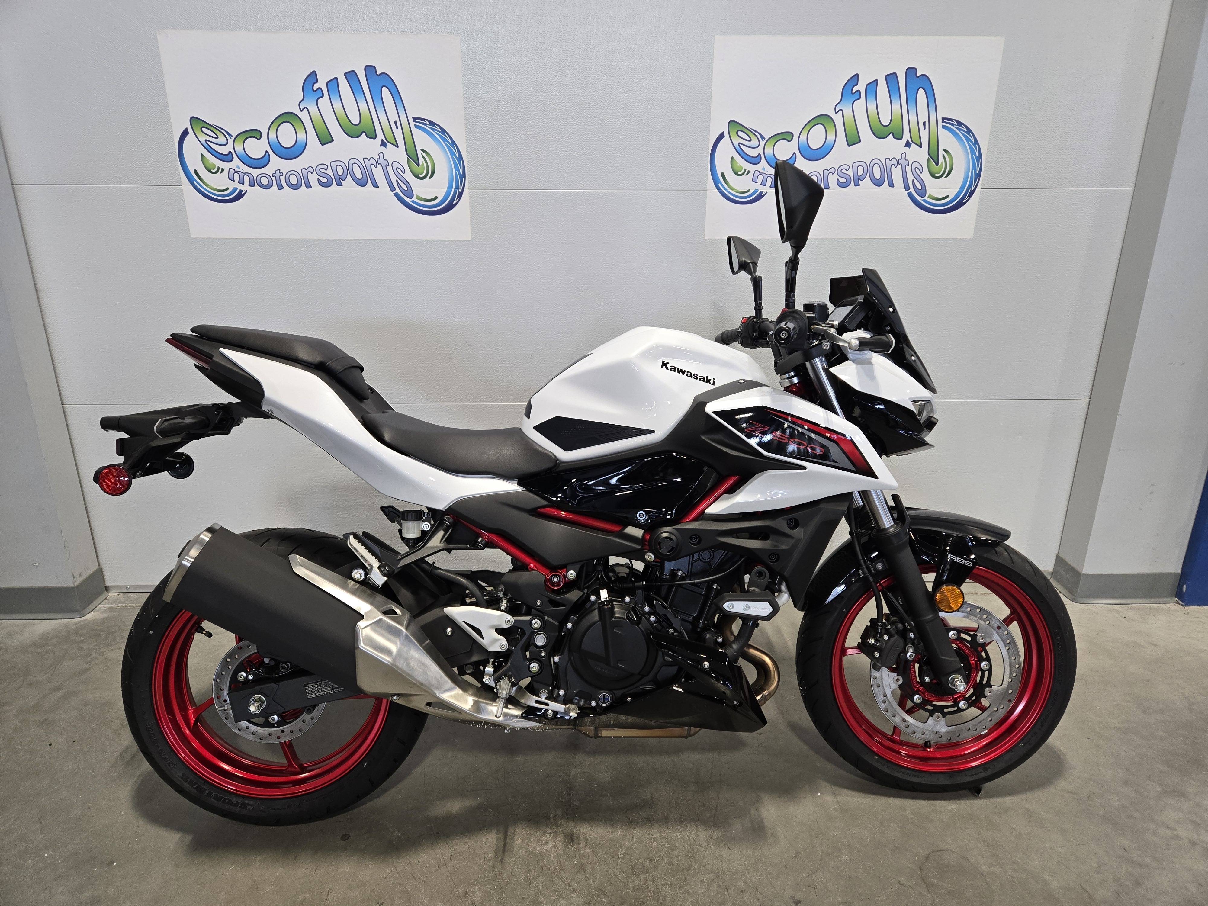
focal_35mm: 23
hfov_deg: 73.9
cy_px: 453
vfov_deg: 58.9
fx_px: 803
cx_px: 604
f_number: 1.8
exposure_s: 1/120
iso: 200
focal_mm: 5.4
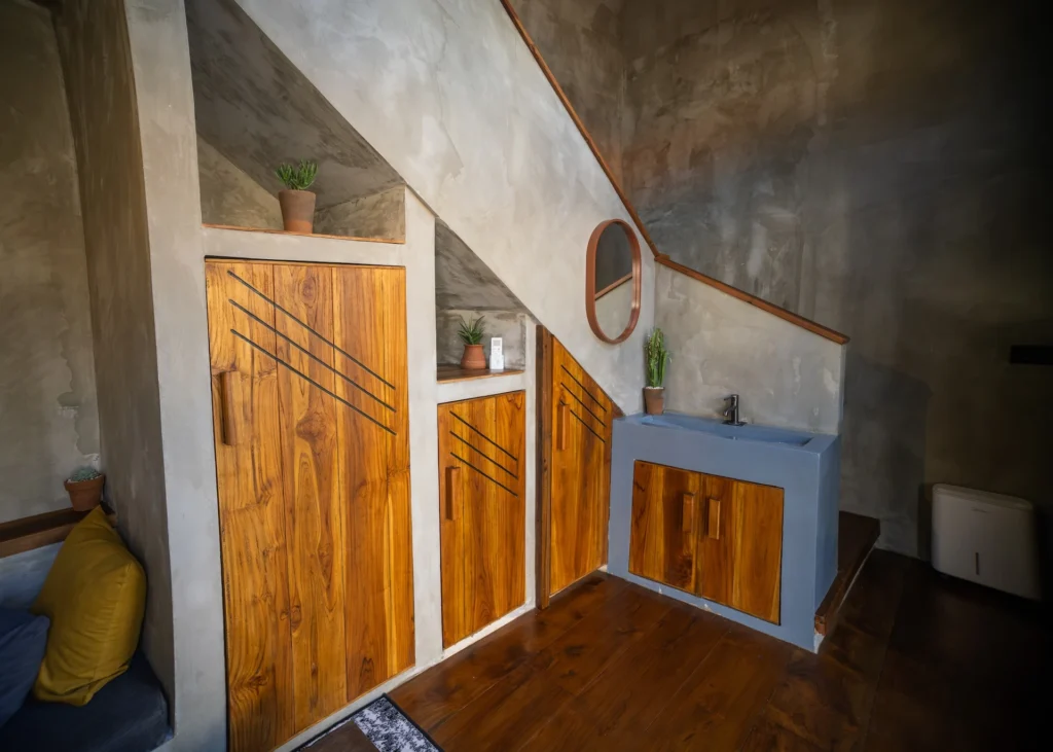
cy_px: 357
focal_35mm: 17
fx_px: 493
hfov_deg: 93.4
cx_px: 475
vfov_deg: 74.5
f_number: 5.6
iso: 800
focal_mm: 15
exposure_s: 1/80
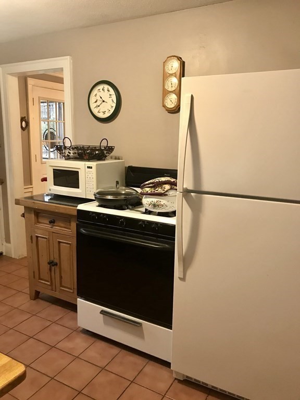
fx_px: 324
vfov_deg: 63.4
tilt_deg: -9.5
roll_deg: -0.6
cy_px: 200
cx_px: 150
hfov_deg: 49.7
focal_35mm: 28
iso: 100
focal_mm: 3.99
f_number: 1.8
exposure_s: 1/12
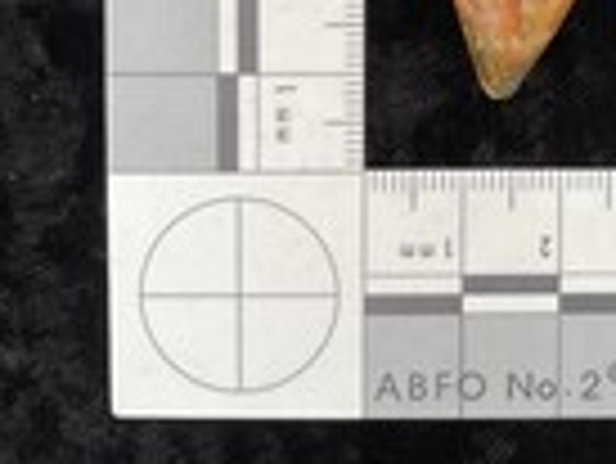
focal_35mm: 74
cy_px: -92
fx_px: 1318
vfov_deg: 18.8
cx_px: 692
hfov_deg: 24.4
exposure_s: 1/60
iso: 40
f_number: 1.8
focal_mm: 3
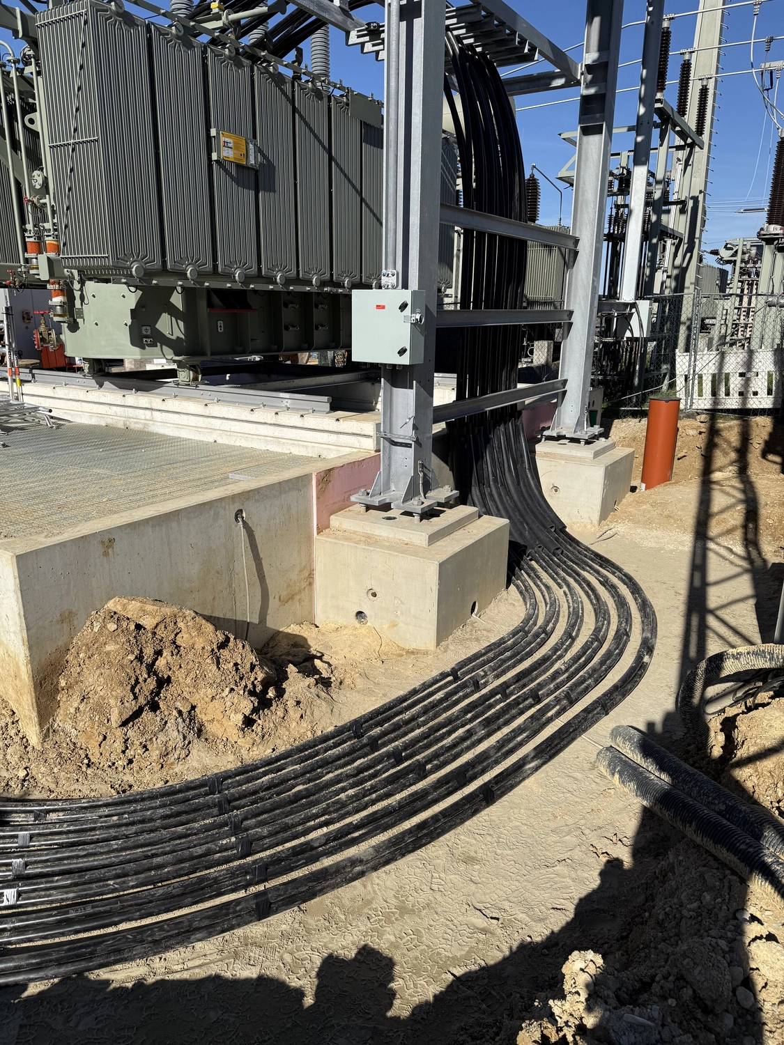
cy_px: 522
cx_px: 392
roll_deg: -1.7
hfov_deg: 56.8
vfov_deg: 71.6
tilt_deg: -15.9
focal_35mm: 24
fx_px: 725
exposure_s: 1/6711
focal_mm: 6.76
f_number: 1.78
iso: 80
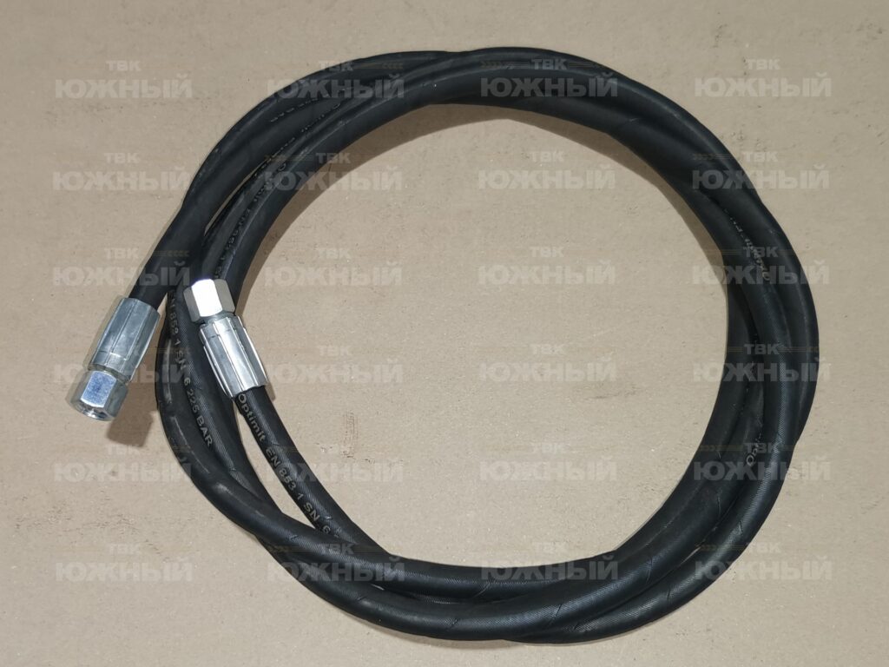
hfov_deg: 67.3
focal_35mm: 26
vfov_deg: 53.1
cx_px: 444
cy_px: 334
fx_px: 668
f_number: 1.4
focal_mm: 4.66
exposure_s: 1/100
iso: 160
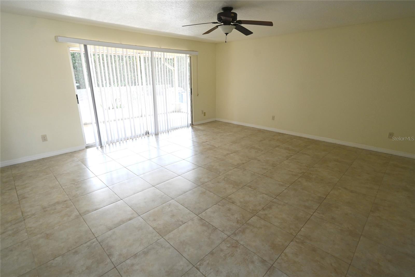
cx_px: 208
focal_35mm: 18
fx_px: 207
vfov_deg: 67.4
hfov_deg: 90.0
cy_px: 138
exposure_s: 1/250
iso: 400
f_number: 4
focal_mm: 18
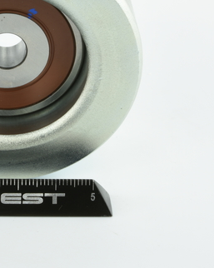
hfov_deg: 12.1
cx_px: 5
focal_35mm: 126
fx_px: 999
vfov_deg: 15.2
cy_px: 71
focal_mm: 60
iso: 64
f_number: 29
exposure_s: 1/2
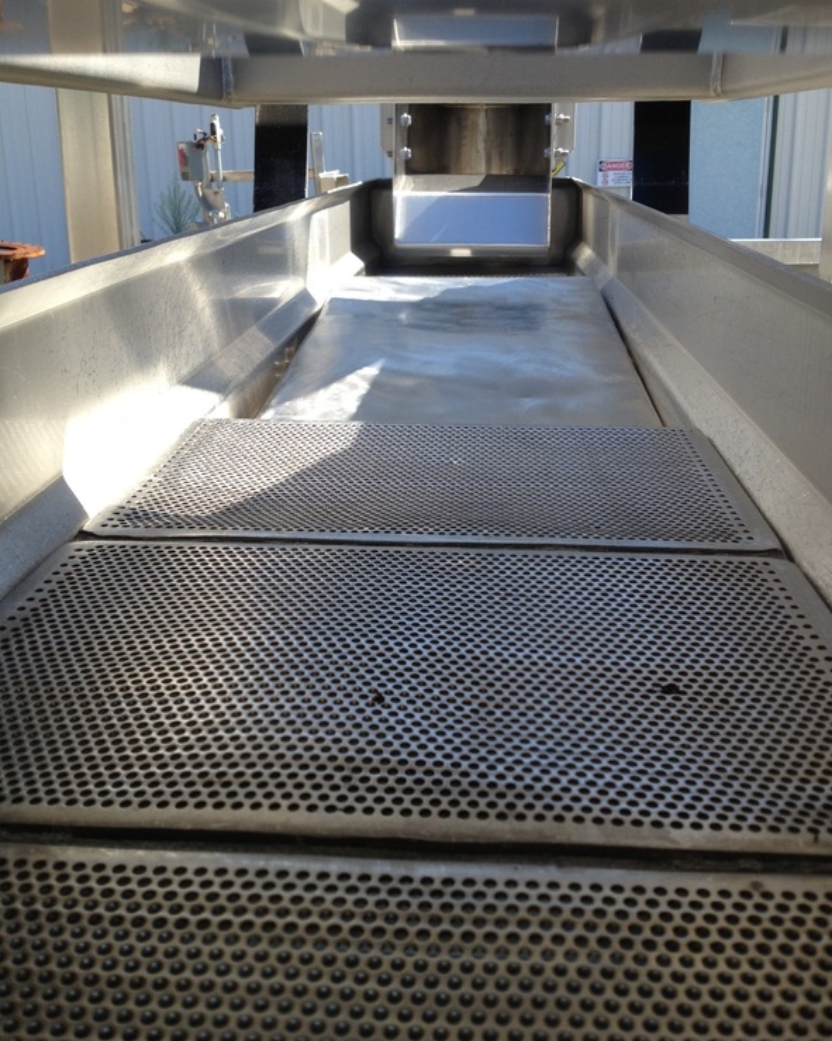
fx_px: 1139
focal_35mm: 37
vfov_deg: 49.1
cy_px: 485
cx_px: 421
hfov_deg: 40.1
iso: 50
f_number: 2.4
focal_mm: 4.28
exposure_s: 1/511
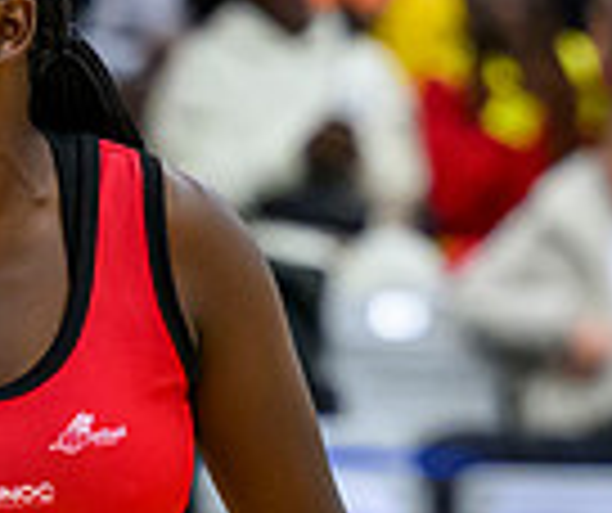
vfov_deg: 2.0
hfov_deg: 2.4
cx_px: -140
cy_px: 591
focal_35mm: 803
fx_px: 14820
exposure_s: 1/1000
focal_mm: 135
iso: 4000
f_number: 3.2
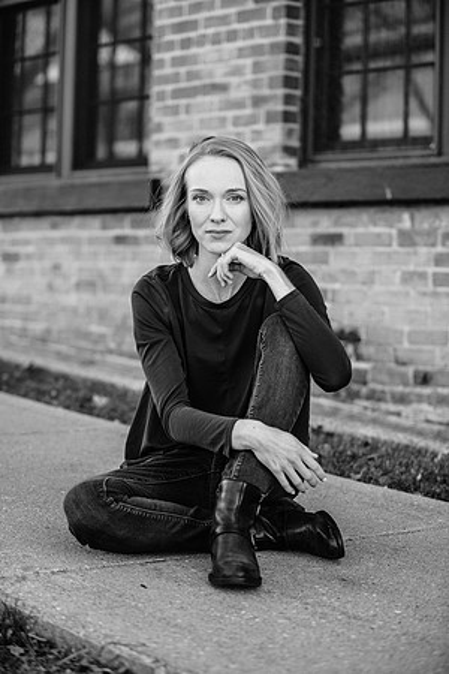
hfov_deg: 17.5
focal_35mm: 78
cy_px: 337
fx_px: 1459
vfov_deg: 26.0
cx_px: 224
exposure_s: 1/320
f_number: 3.2
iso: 125
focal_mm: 78
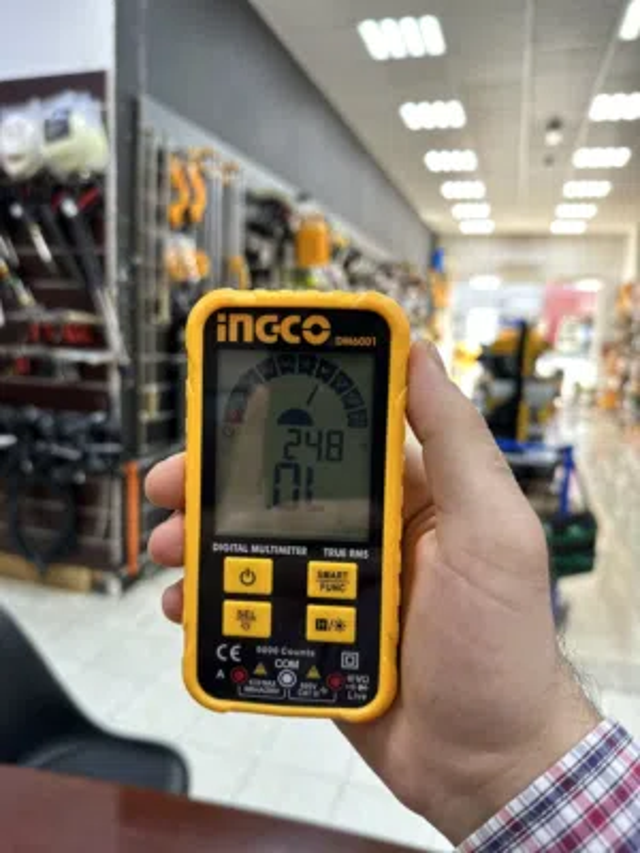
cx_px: 320
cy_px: 426
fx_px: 592
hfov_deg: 56.8
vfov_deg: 71.6
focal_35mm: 24
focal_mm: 6.86
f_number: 1.78
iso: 160
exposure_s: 1/121
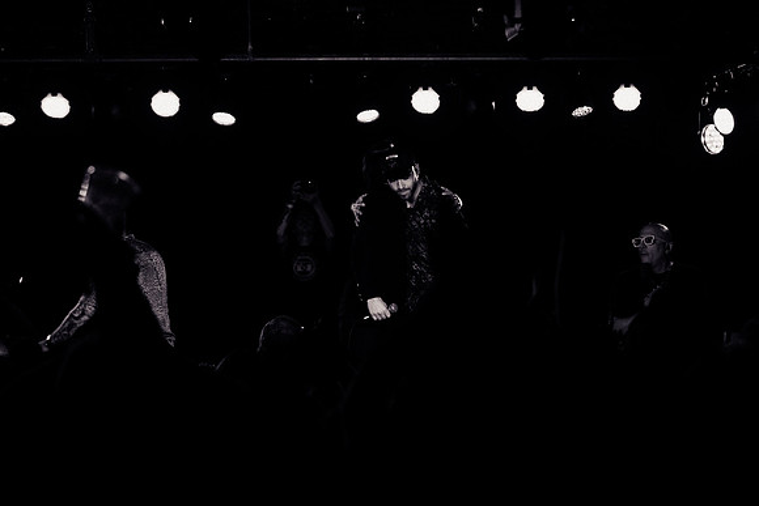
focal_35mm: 136
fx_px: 2871
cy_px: 309
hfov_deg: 15.1
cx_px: 402
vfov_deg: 10.1
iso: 640
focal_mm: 83
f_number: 3.5
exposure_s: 1/250
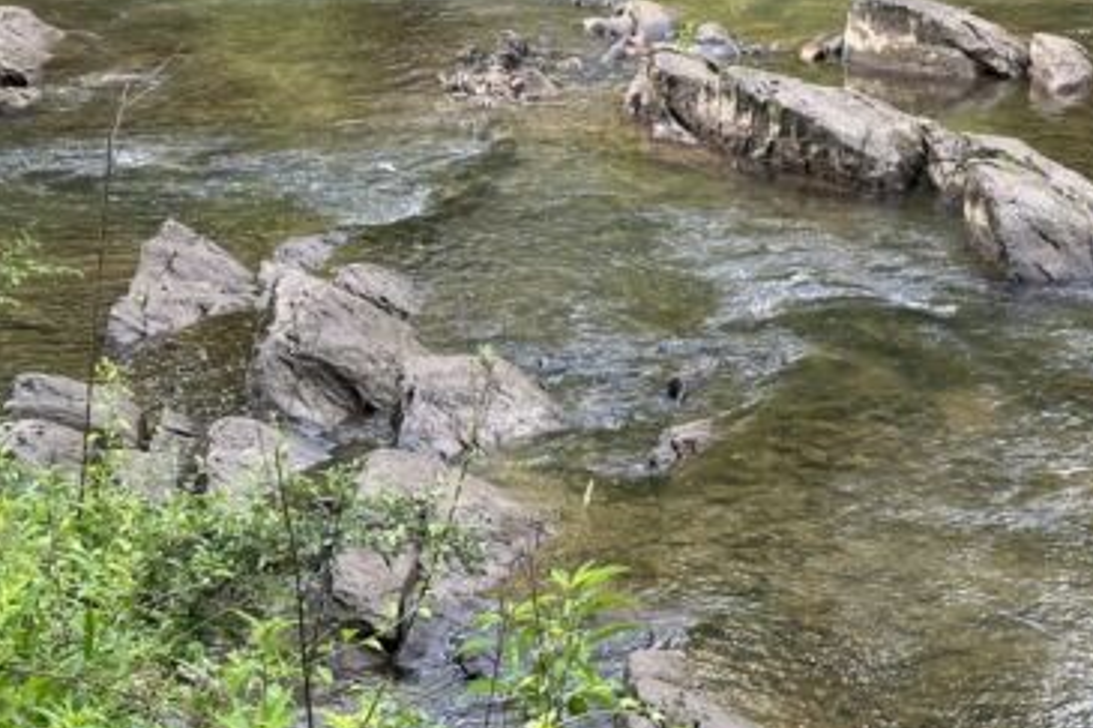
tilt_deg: -14.9
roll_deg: -0.2
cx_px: 755
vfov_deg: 13.0
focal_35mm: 105
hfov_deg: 19.4
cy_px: 294
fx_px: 3186
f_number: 1.78
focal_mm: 6.86
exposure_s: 1/273
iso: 64
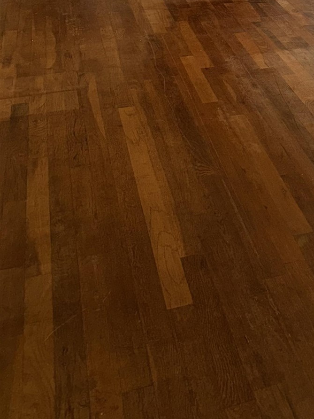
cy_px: -70
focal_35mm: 62
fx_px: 750
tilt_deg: -10.0
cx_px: 405
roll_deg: -3.4
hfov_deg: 21.5
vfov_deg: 27.8
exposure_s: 1/30
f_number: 1.78
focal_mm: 6.76
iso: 64
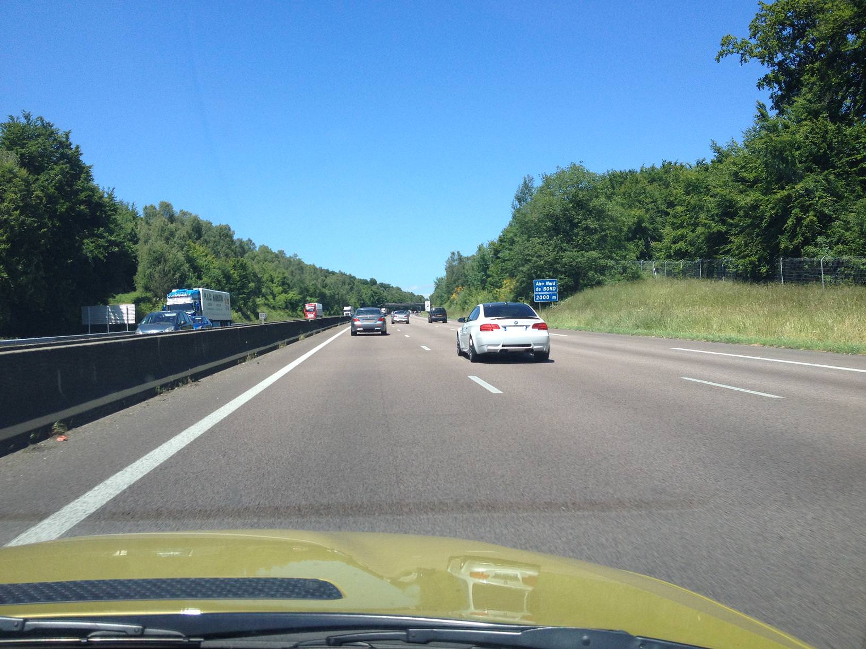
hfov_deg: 52.6
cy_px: 324
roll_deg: +1.1
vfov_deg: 40.7
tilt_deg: +1.7
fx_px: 876
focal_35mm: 35
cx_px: 433
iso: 50
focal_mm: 4.28
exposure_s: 1/863
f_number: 2.4
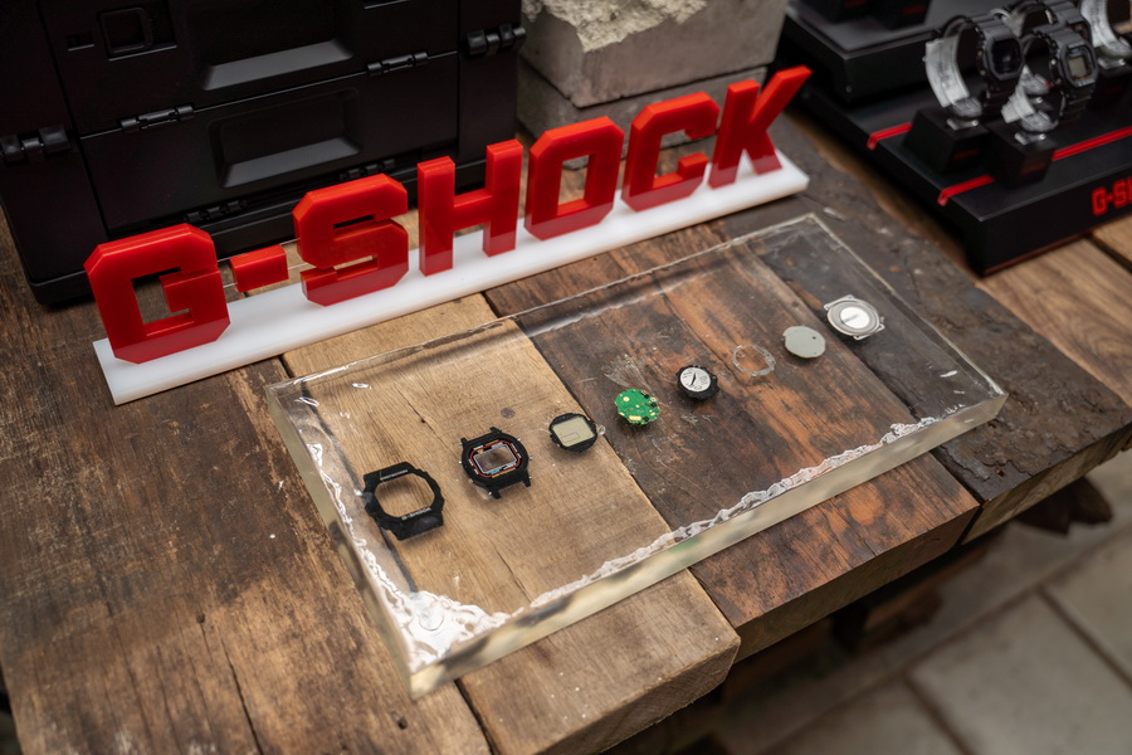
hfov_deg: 57.8
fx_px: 1025
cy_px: 378
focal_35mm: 33
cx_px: 566
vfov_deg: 40.4
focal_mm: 32.6
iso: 100
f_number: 2.8
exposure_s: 1/250
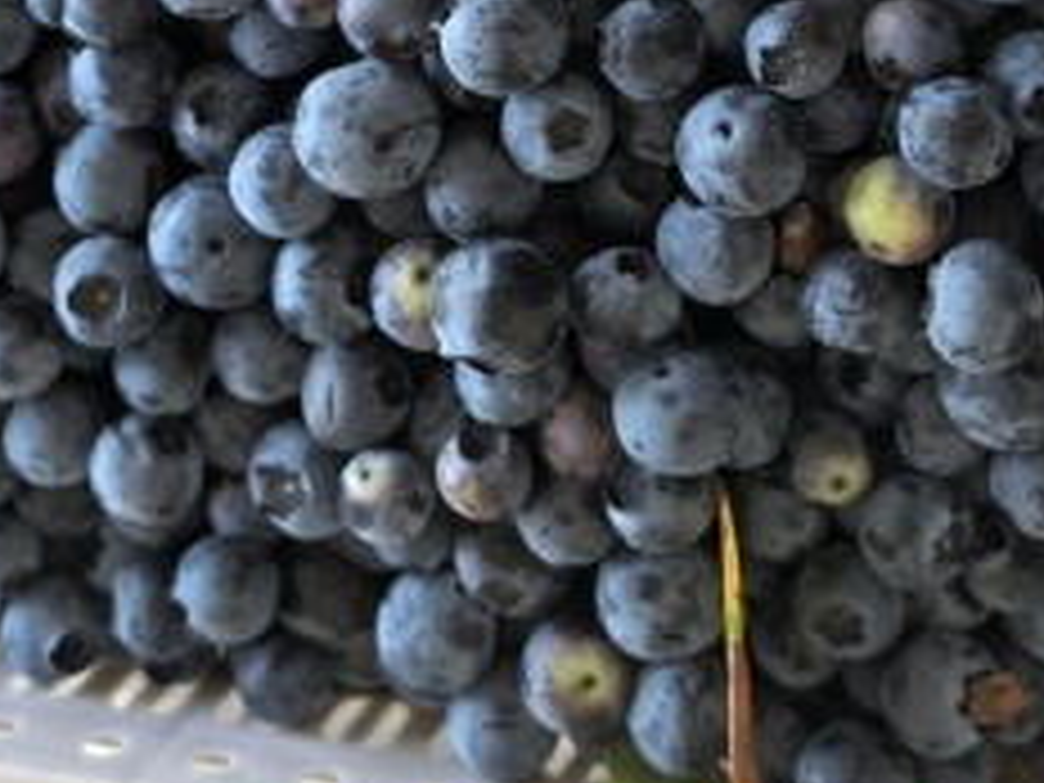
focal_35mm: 93
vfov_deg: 15.1
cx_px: 554
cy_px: -248
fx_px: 2805
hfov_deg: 21.1
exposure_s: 1/1074
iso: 500
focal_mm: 6.98
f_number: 2
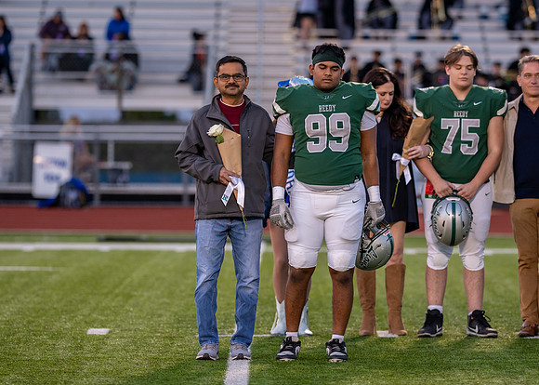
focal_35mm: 210
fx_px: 3219
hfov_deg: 9.6
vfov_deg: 6.8
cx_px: 297
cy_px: 174
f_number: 2.2
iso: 500
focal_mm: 135
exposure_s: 1/800
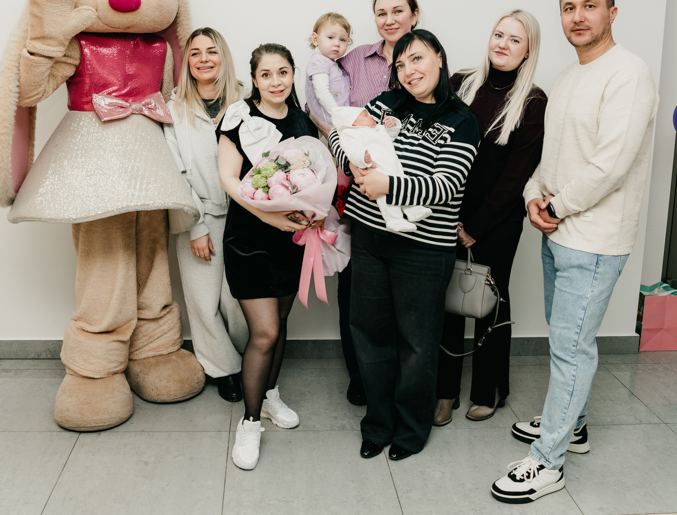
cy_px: 199
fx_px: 707
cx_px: 276
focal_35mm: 36
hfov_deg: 50.9
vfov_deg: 39.7
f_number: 4
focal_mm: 24
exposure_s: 1/160
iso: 160
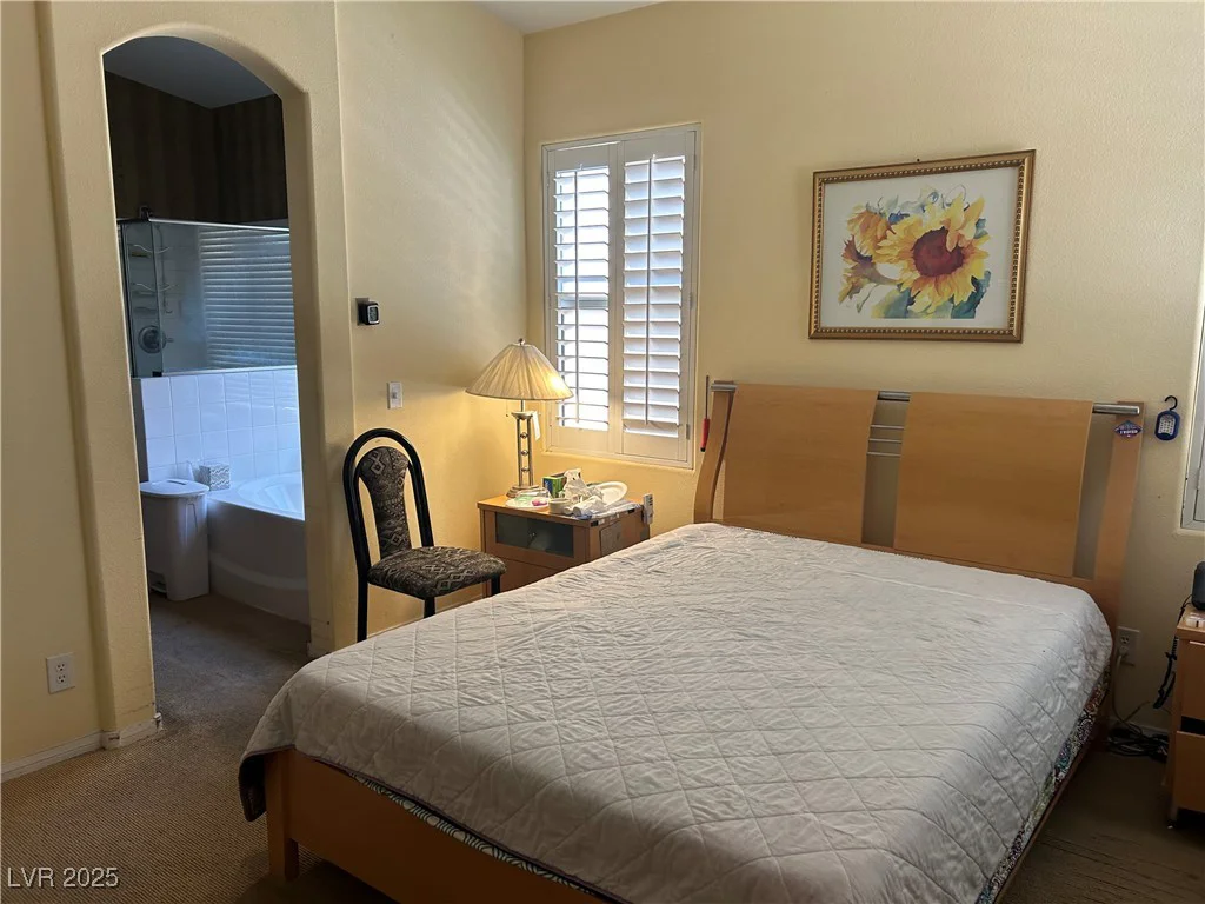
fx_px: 905
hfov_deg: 67.3
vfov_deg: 53.1
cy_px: 452
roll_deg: -0.9
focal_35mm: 26
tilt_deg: -8.4
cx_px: 602
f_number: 1.5
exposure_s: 1/120
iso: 100
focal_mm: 5.7
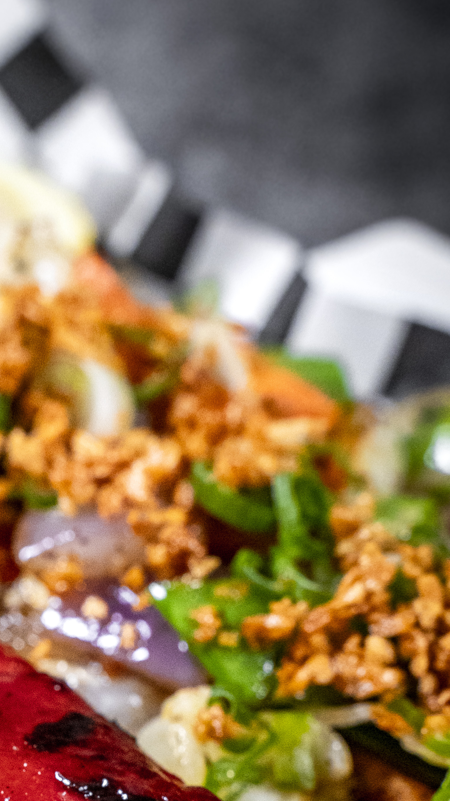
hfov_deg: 13.4
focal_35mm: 89
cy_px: 731
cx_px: 25
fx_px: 1888
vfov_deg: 23.3
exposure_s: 1/160
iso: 6400
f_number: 7.1
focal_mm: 39
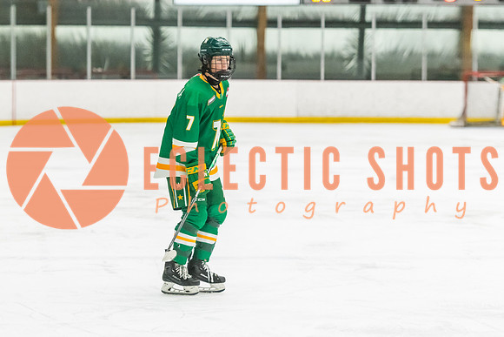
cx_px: 217
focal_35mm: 172
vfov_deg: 8.0
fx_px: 2414
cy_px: 146
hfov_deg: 11.9
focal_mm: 122
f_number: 2.8
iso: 3200
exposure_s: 1/800
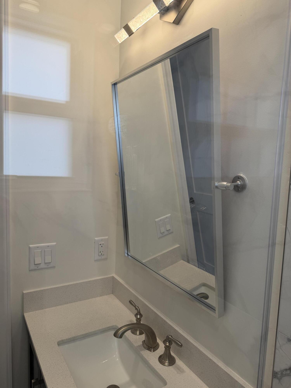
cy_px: 194
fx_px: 269
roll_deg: -2.3
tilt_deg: -5.8
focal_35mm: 24
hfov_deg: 56.8
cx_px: 146
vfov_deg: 71.6
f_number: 1.78
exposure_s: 1/169
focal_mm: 6.76
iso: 64
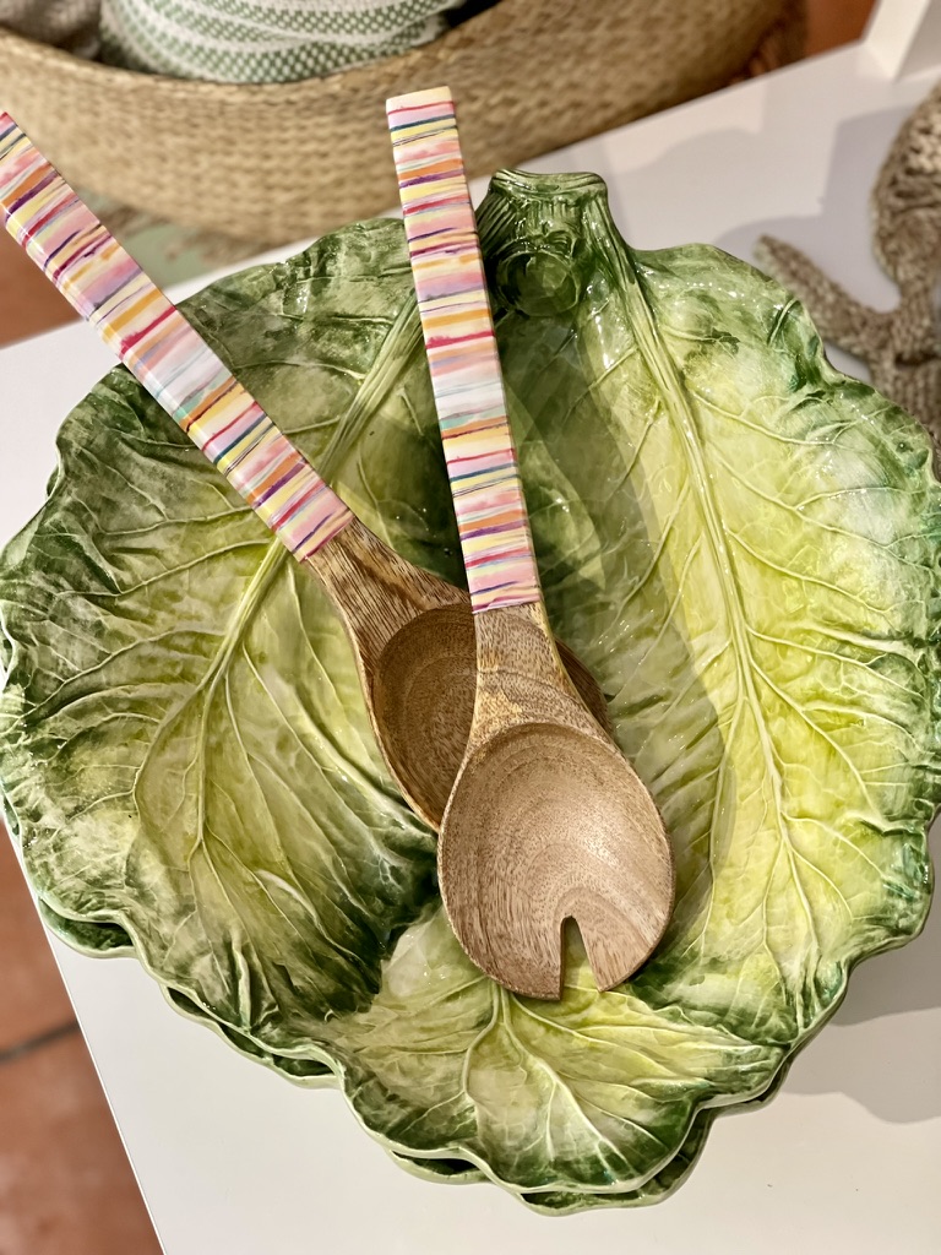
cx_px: 470
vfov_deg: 30.3
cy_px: 628
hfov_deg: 22.9
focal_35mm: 64
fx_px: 2320
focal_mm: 7.5
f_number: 2.2
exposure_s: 1/33
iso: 160
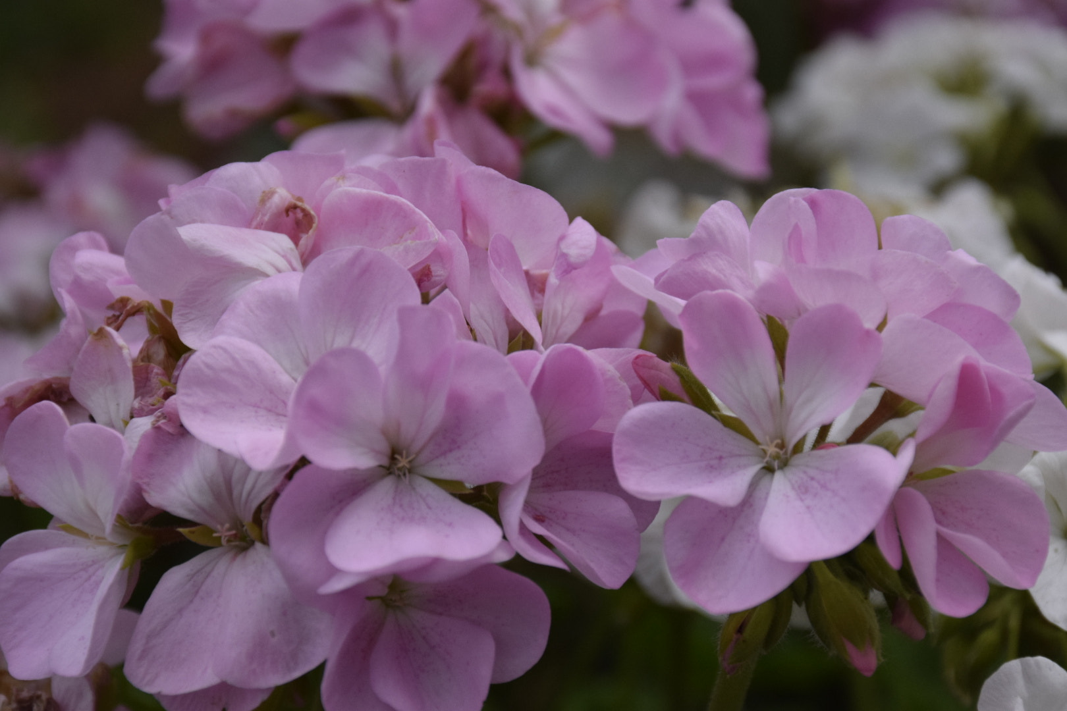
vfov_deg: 10.8
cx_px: 534
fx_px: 3779
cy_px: 356
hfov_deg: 16.1
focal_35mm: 128
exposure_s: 1/4000
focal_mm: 85
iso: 1000
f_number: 9
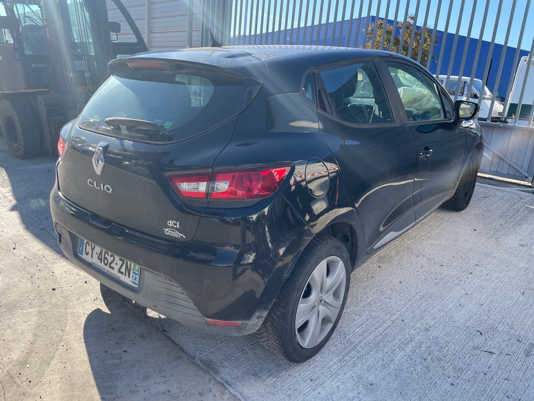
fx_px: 401
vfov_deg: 53.1
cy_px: 200
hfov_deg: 67.3
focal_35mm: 26
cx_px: 267
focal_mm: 4.2
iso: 32
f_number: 1.6
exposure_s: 1/801
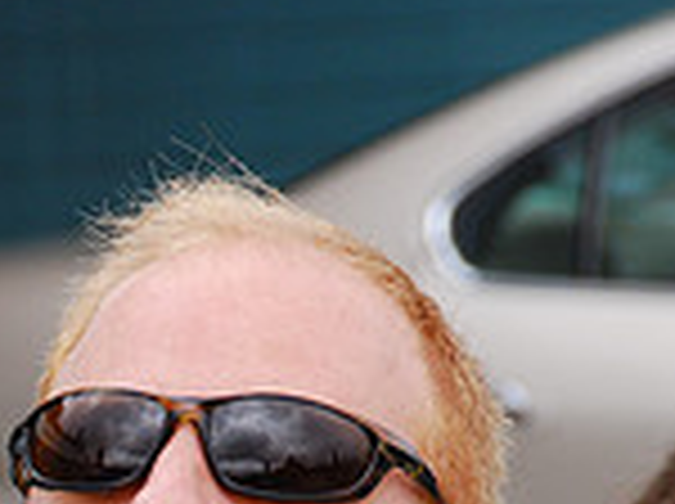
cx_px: -288
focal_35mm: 726
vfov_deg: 2.0
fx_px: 14134
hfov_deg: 2.7
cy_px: 810
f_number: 9.5
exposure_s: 1/180
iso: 250
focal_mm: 130
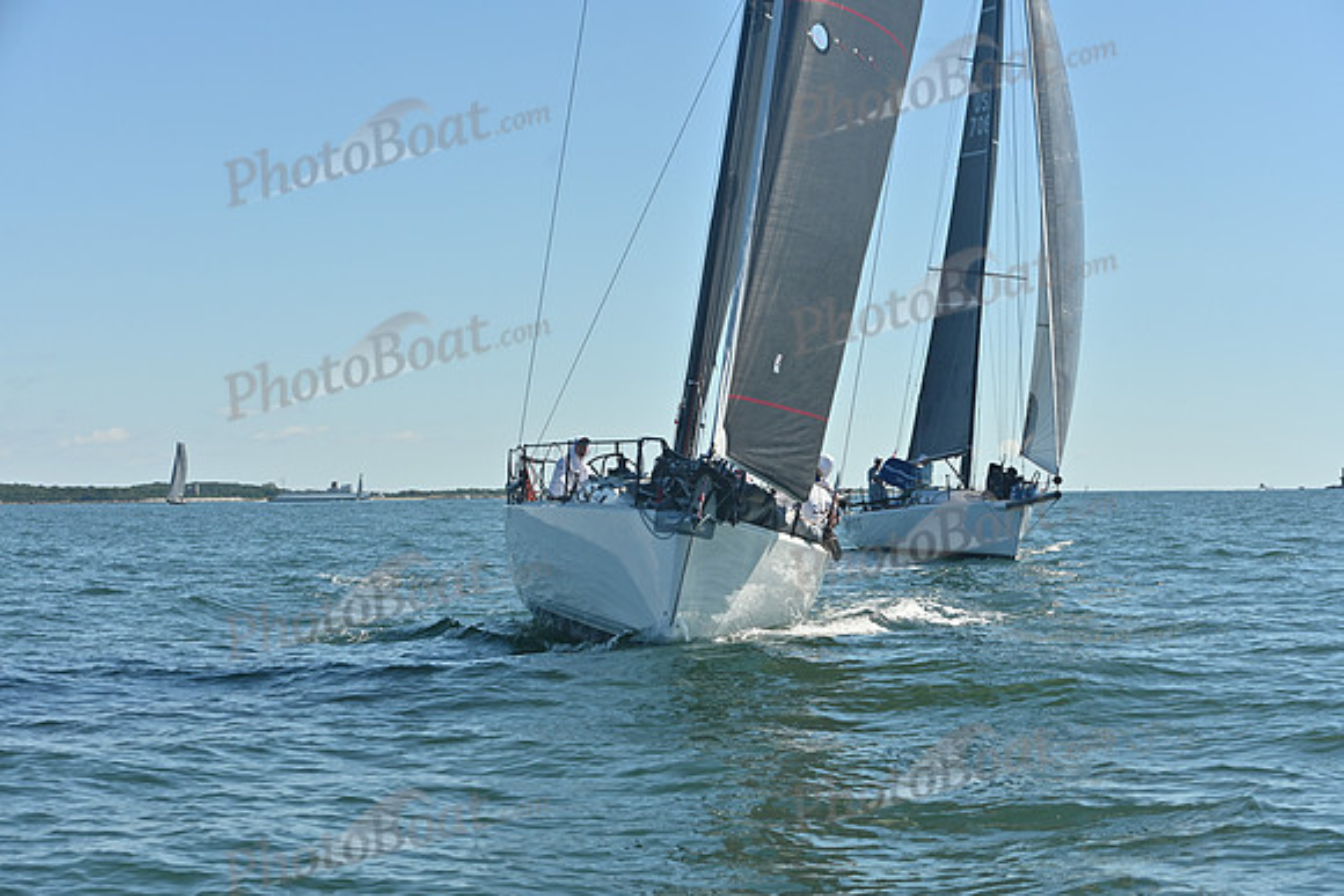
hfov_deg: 27.0
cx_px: 672
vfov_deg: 18.2
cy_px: 448
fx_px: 2801
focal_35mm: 75
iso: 250
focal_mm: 75
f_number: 6.3
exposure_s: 1/1600
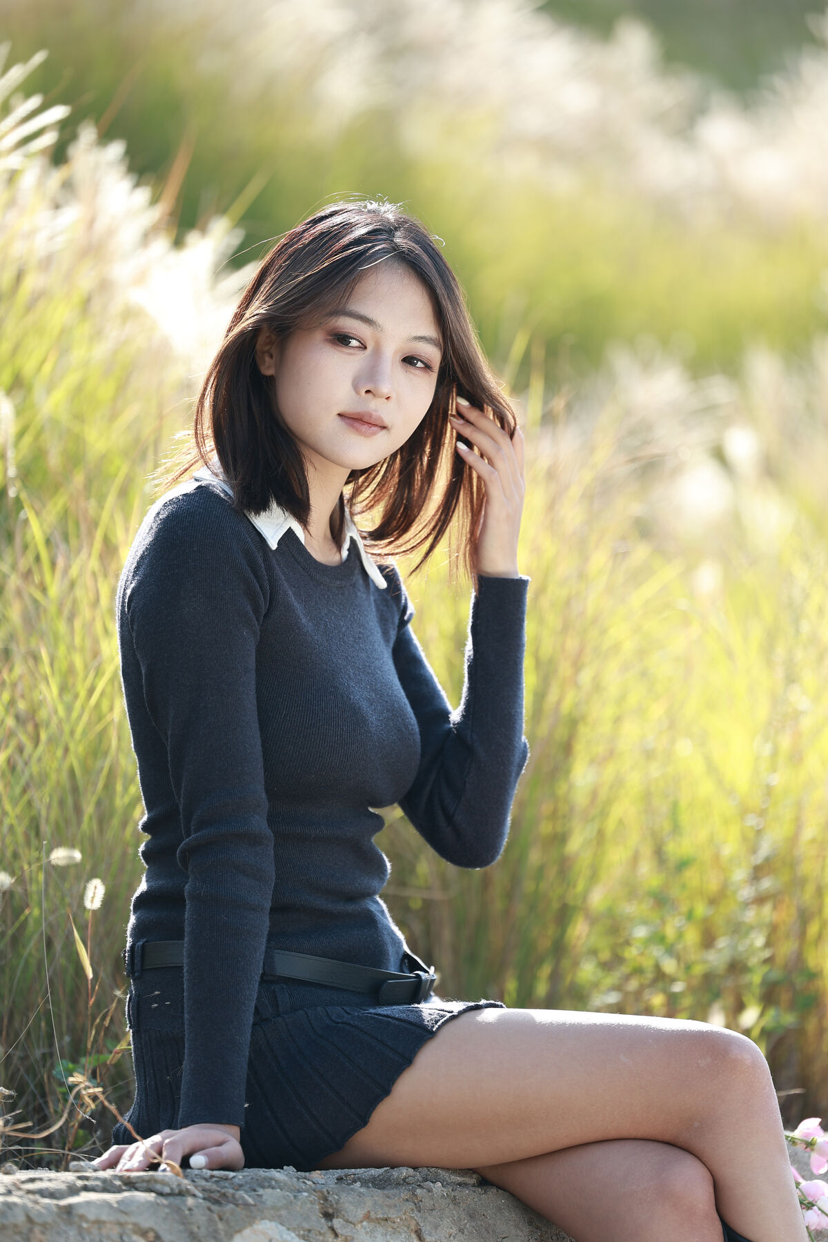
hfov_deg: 6.9
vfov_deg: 10.3
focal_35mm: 199
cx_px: 414
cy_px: 621
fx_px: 6865
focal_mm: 200
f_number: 2.8
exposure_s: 1/400
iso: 100
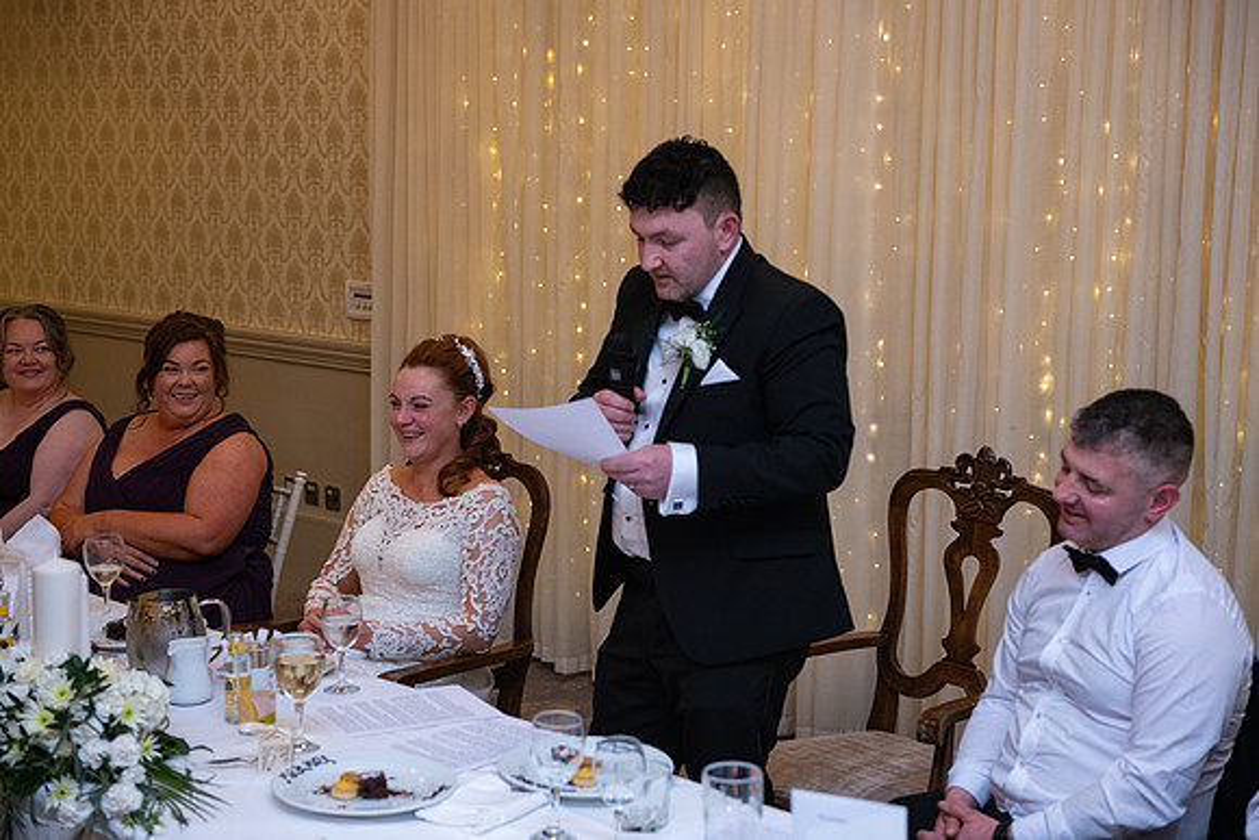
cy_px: 420
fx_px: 1959
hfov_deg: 35.6
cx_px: 630
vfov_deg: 24.2
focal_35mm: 56
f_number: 3.5
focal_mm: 56
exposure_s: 1/160
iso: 1000
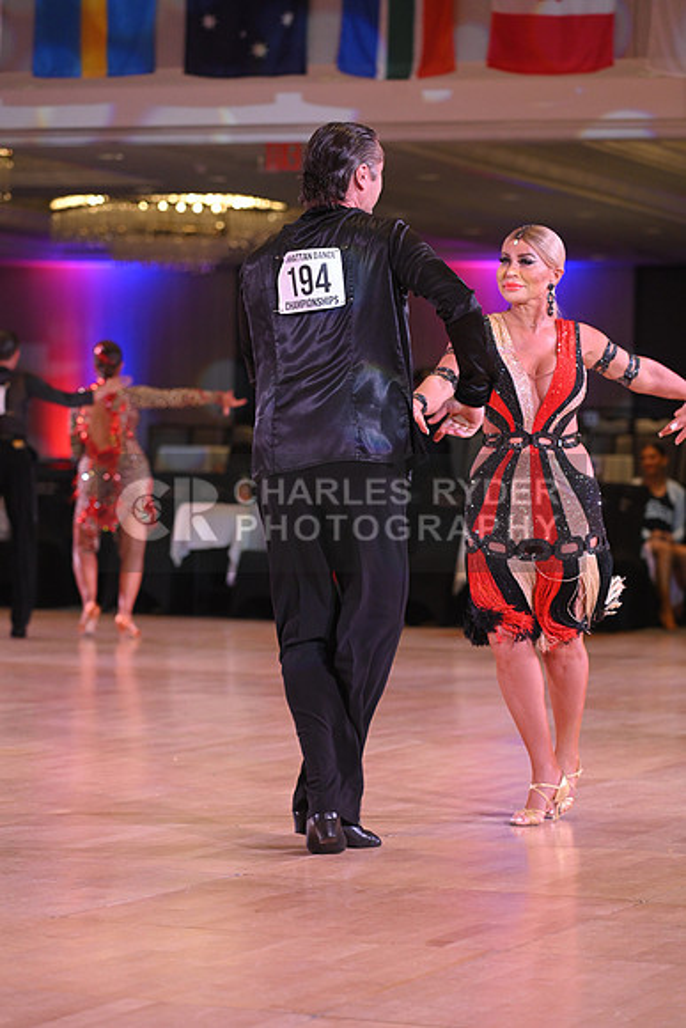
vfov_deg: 17.1
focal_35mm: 120
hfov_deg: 11.4
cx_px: 343
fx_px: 3428
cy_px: 514
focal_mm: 120
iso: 2500
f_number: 4.5
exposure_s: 1/320
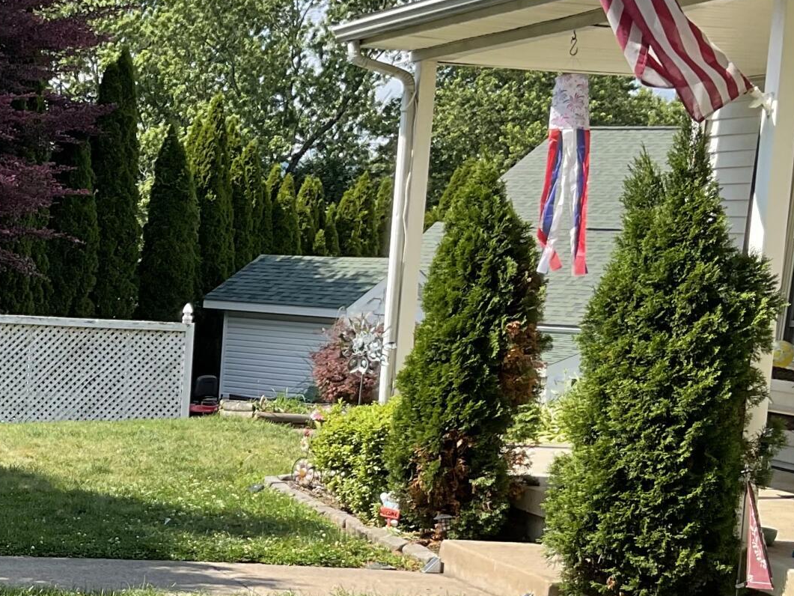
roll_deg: -2.0
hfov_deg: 22.6
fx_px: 1881
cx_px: -61
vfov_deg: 17.8
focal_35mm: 82
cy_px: 520
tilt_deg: -9.0
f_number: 1.8
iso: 16
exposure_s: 1/770
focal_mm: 3
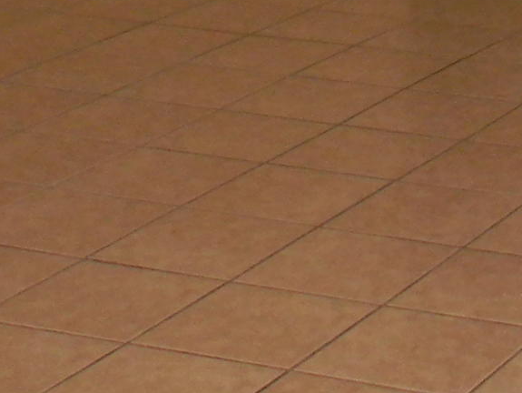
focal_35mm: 146
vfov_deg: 9.6
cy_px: -337
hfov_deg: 13.0
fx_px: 2203
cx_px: 722
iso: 200
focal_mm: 5
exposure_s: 1/30
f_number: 3.5
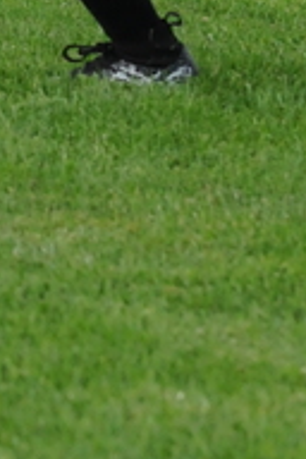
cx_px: 36
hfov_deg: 1.7
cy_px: -313
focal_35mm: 799
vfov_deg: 2.6
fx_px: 10186
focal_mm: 100
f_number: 4.5
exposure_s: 1/800
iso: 800
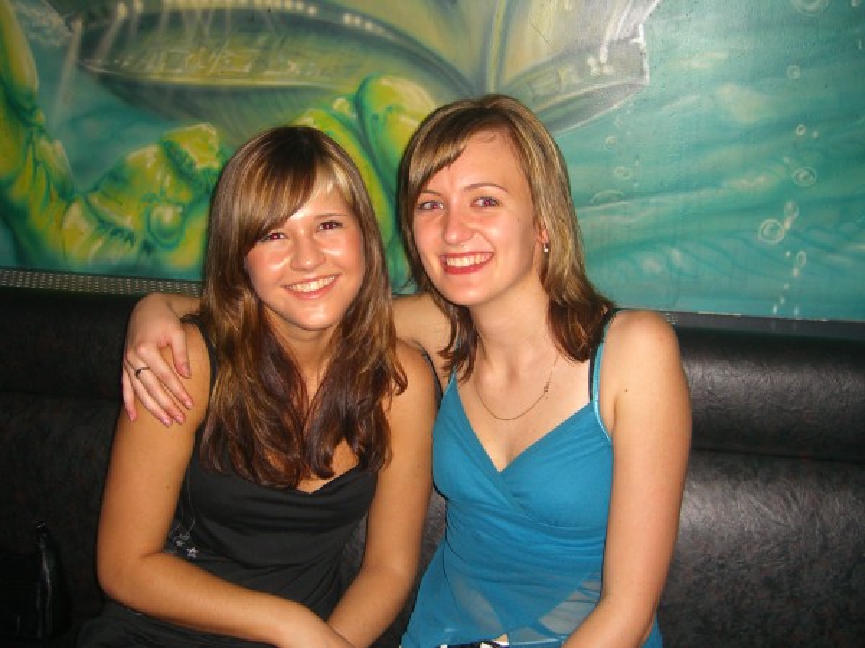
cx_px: 432
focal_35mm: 38
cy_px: 324
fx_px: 950
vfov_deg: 37.7
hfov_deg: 49.0
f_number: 2.8
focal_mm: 7.9
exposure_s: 1/60
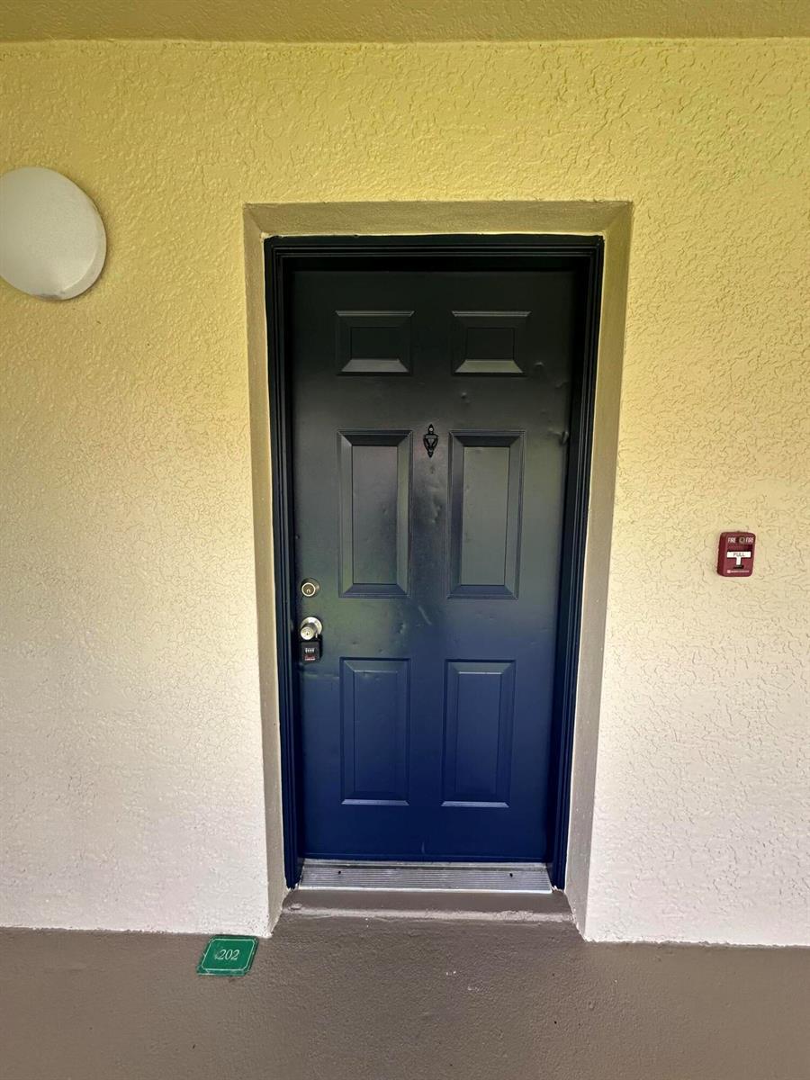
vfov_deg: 102.1
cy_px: 540
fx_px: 437
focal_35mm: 14
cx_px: 405
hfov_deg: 85.7
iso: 125
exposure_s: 1/99
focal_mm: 2.22
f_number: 2.2
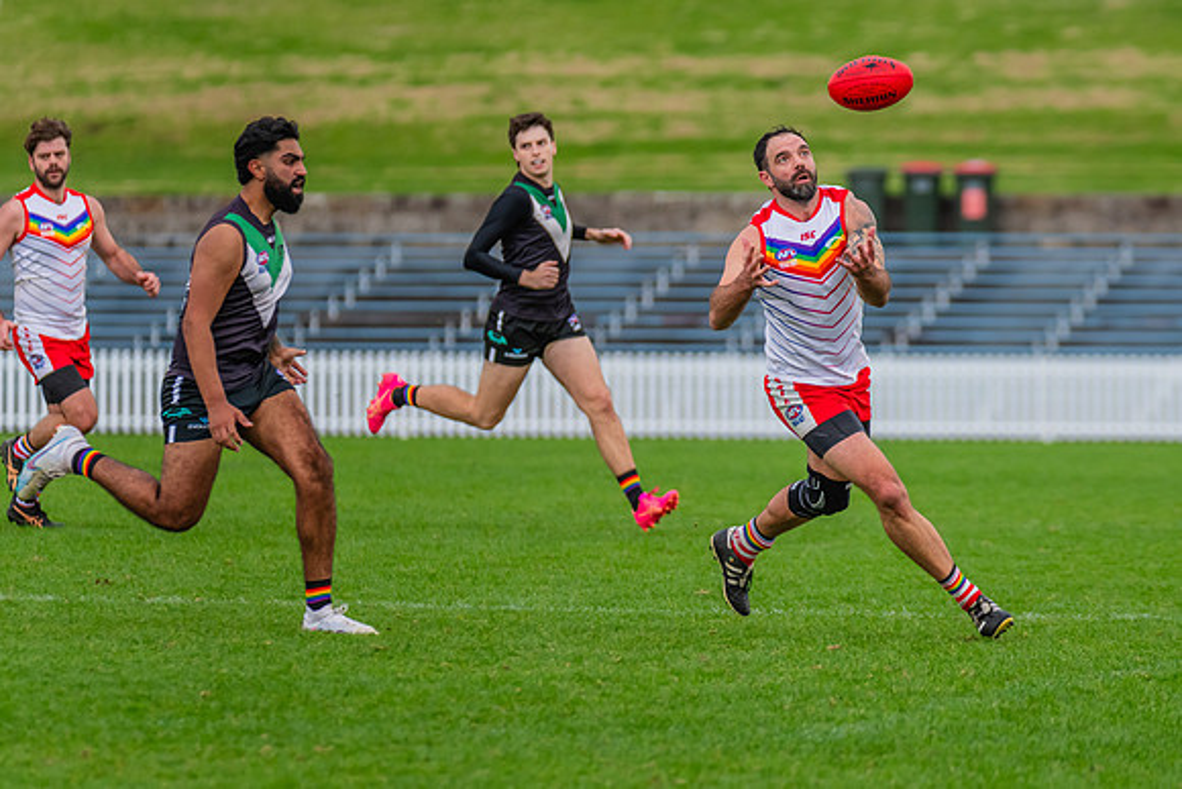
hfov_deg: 5.7
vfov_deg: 3.8
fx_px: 11905
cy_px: 393
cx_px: 793
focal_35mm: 363
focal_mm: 270
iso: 900
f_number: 4
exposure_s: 1/1000
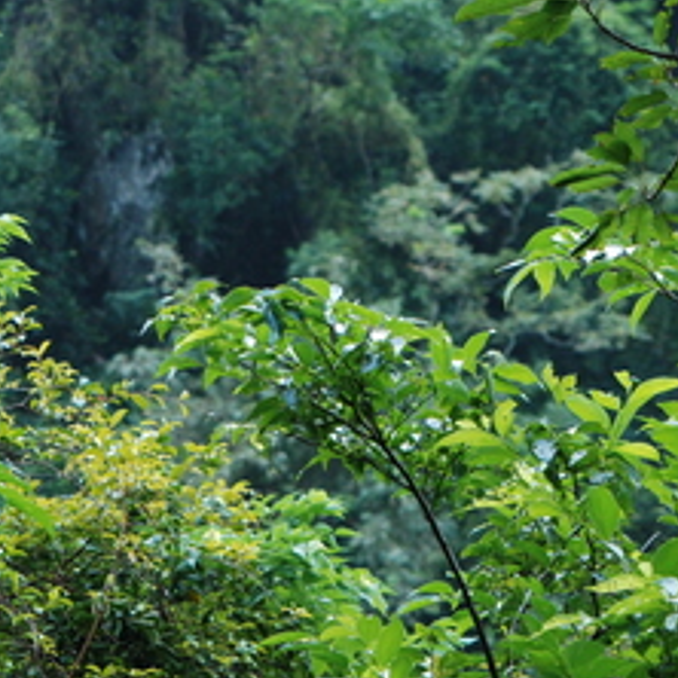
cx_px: 293
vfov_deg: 8.4
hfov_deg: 8.4
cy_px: 279
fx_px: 4631
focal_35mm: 209
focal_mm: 52
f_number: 4
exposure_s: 1/60
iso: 400
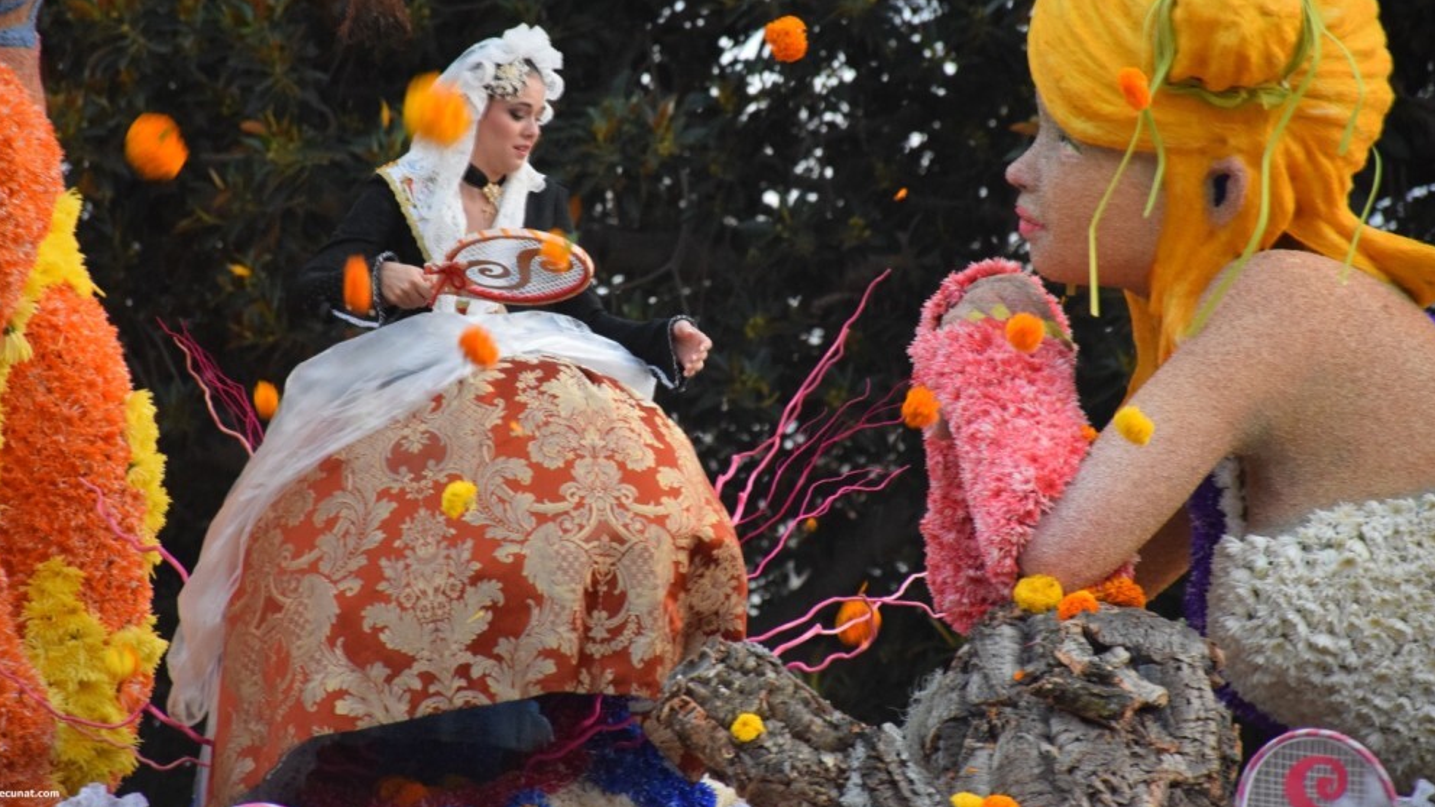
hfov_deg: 9.5
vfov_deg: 5.4
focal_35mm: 227
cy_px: 326
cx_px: 700
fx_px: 8637
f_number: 5.6
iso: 3200
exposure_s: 1/160
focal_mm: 140
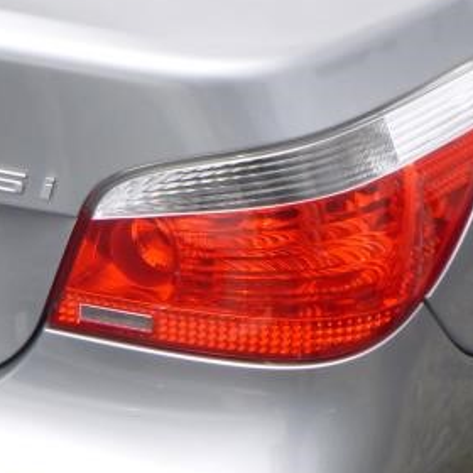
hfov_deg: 17.2
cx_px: 262
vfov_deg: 17.2
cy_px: 137
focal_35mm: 101
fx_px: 1561
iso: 100
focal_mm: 4.5
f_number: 3.9
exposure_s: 1/400
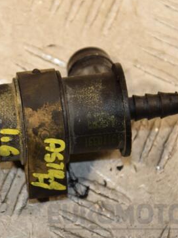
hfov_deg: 5.9
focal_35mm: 251
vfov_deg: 7.9
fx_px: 1717
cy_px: 126
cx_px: 35
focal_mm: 105
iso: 800
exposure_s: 1/200
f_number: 6.3
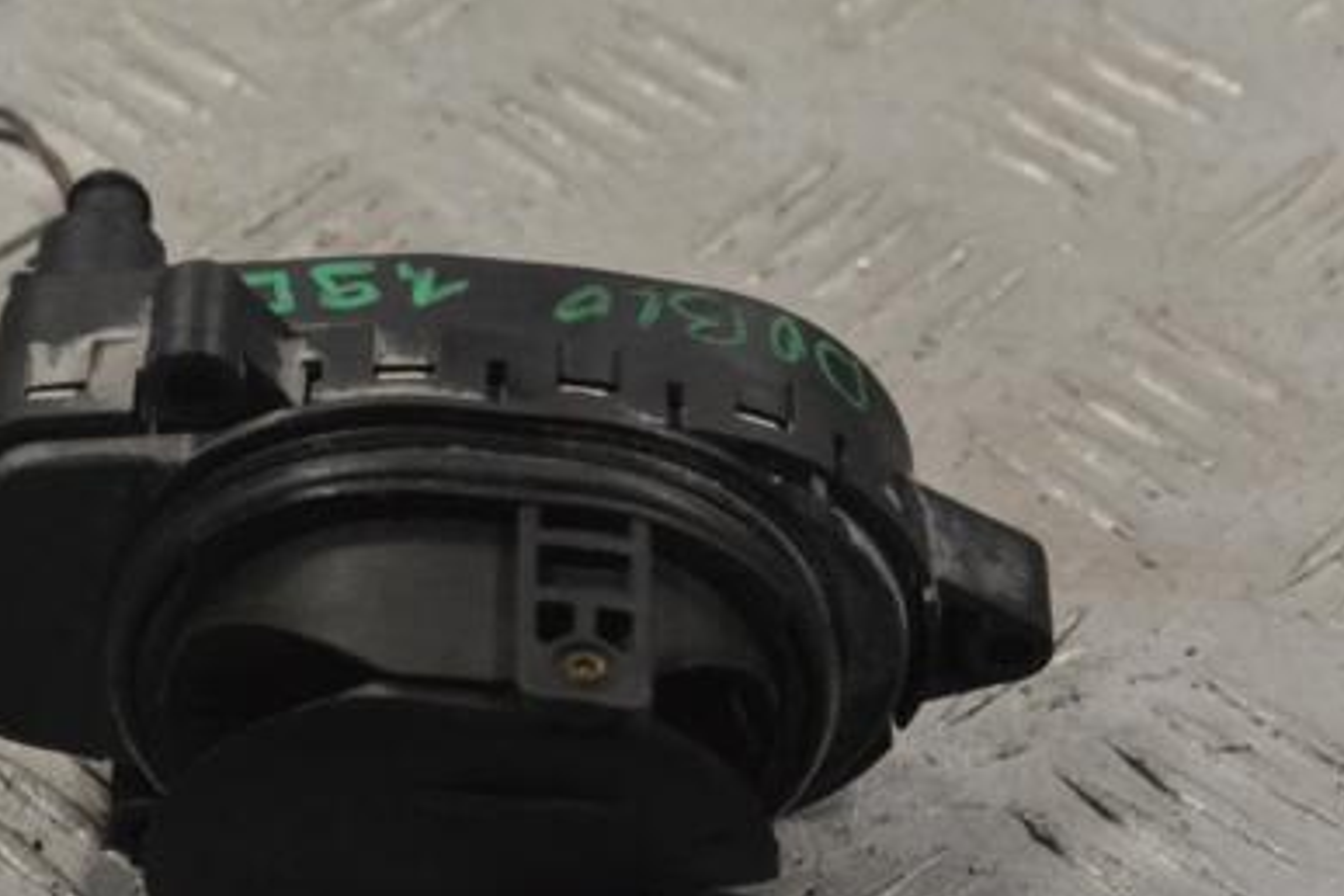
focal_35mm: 128
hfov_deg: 16.0
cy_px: 517
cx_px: 455
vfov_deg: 10.7
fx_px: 4770
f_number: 9
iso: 3200
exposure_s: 1/320
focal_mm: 55
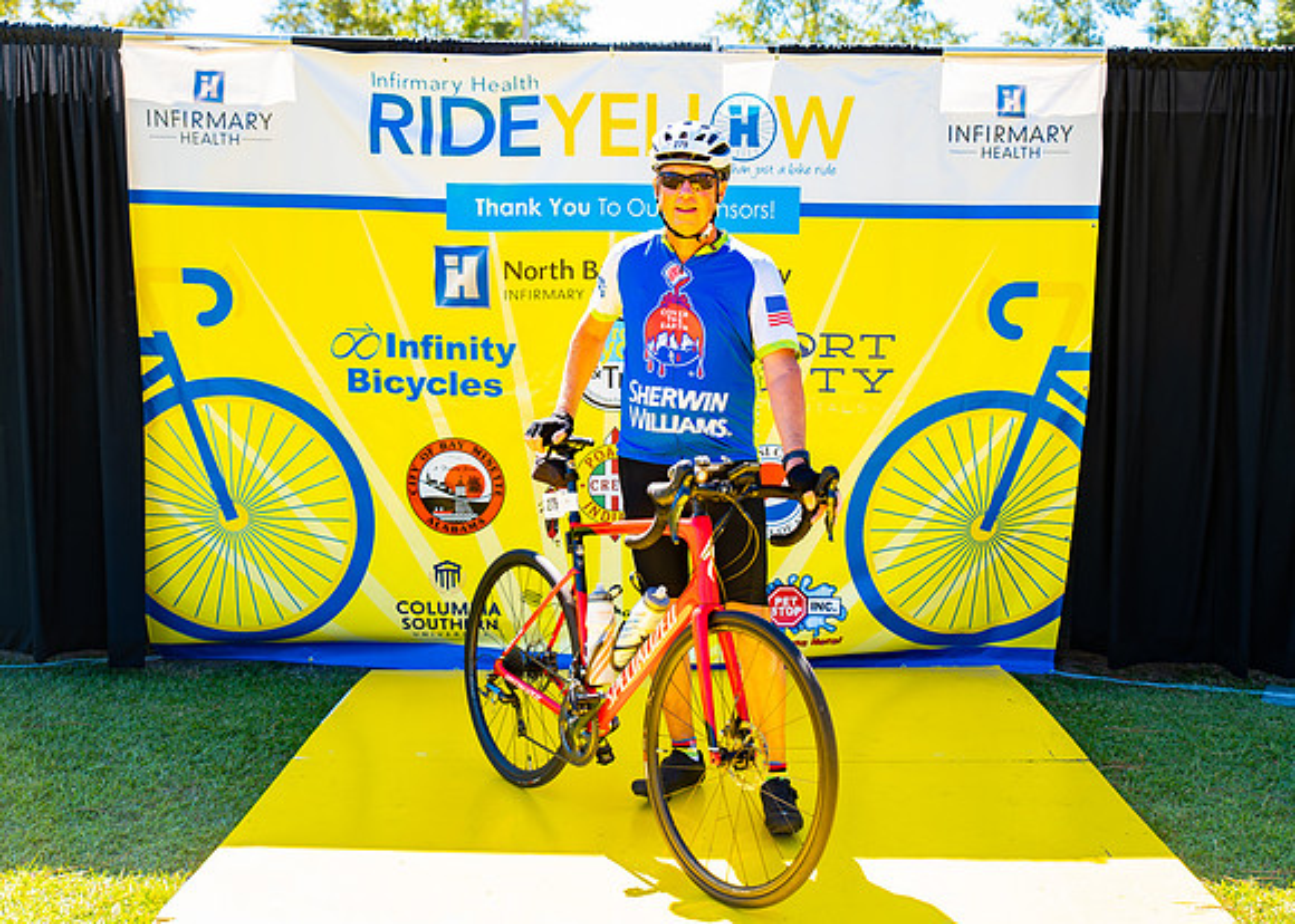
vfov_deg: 35.1
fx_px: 1462
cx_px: 720
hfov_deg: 47.7
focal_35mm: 40
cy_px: 458
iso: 100
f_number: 2.8
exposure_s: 1/200
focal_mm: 35
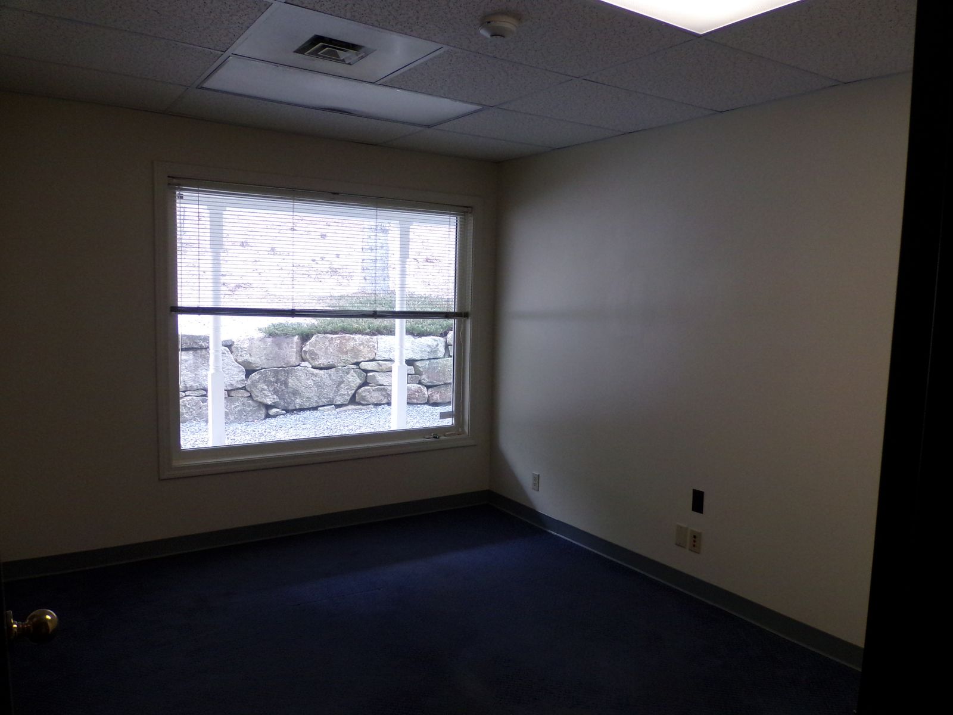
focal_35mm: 26
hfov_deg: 67.3
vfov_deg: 53.1
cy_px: 358
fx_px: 716
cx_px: 476
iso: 200
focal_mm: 4.7
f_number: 3.2
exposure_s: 1/70
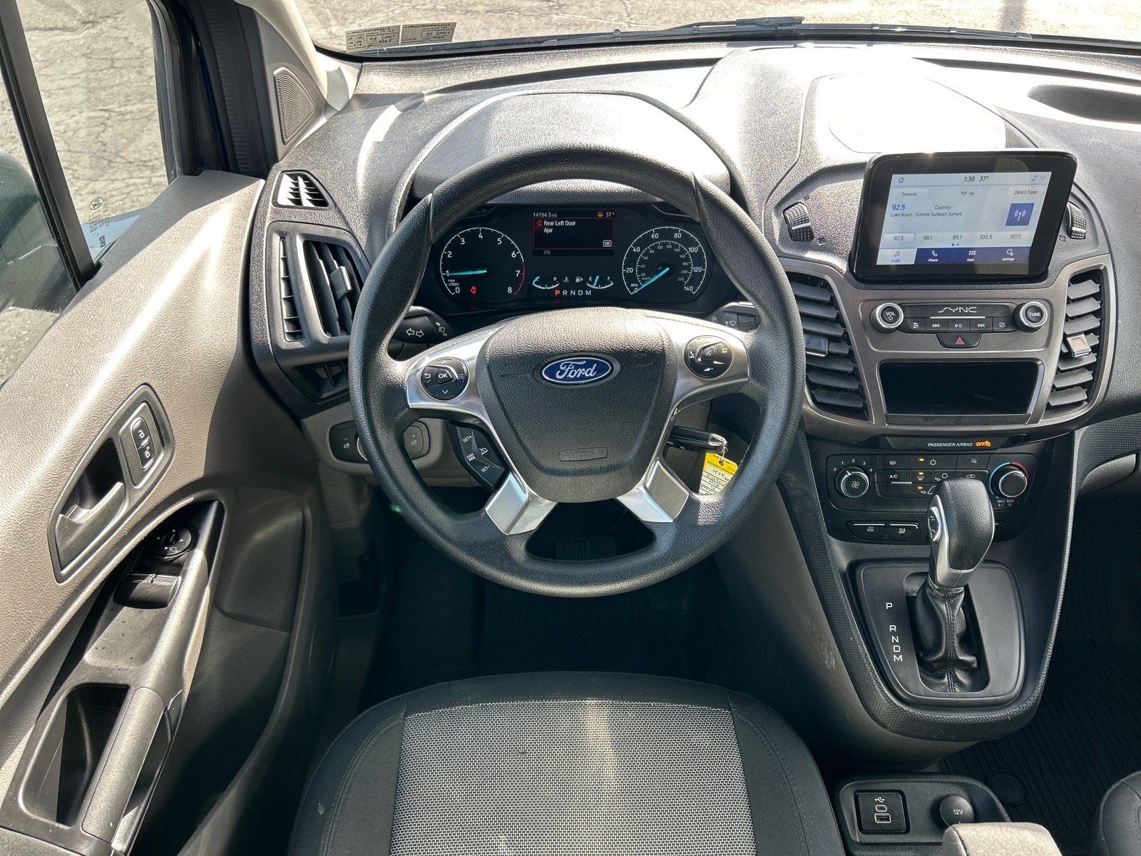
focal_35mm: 26
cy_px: 428
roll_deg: -3.5
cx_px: 570
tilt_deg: -37.5
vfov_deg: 53.1
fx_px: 857
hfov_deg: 67.3
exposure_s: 1/238
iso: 40
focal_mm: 5.7
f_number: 1.5
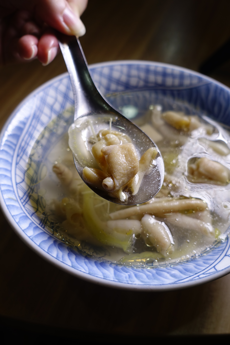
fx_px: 335
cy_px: 172
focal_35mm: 35
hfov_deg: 37.9
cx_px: 115
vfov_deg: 54.4
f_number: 2.8
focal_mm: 12.81
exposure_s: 1/160
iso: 125
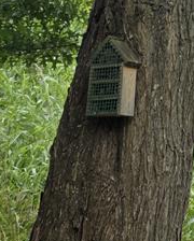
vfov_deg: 15.2
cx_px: 236
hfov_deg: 12.6
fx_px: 859
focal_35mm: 120
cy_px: -80
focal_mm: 6.3
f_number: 1.7
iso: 80
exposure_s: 1/1915
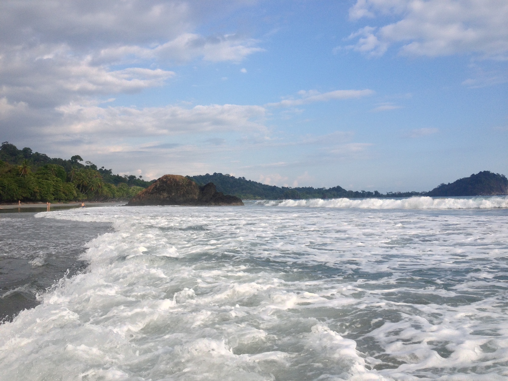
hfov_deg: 52.6
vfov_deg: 40.7
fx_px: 514
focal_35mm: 35
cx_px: 254
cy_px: 190
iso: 50
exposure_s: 1/1842
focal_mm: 4.28
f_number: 2.4
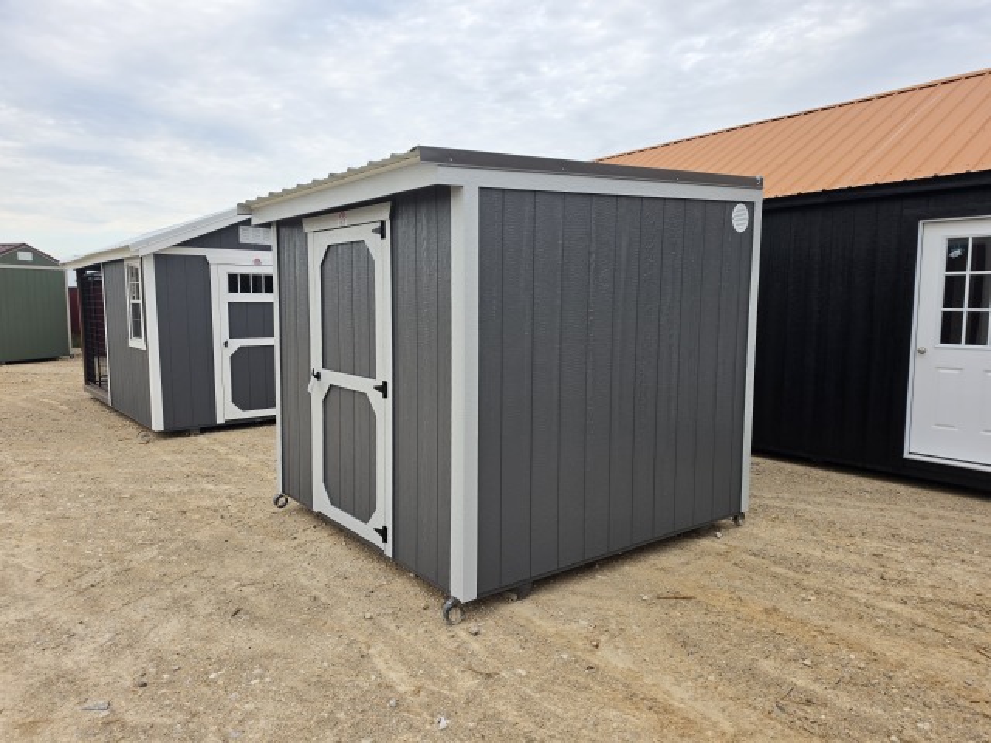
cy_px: 372
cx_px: 496
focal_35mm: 23
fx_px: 658
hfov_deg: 73.9
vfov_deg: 58.9
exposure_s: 1/359
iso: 32
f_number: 1.4
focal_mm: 6.5
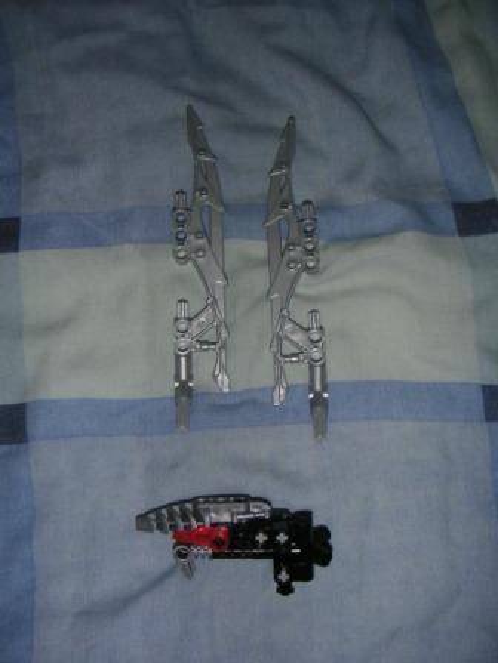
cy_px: 332
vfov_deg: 49.0
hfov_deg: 37.7
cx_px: 249
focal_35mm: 38
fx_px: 729
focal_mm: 6
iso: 160
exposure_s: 1/45
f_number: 6.7
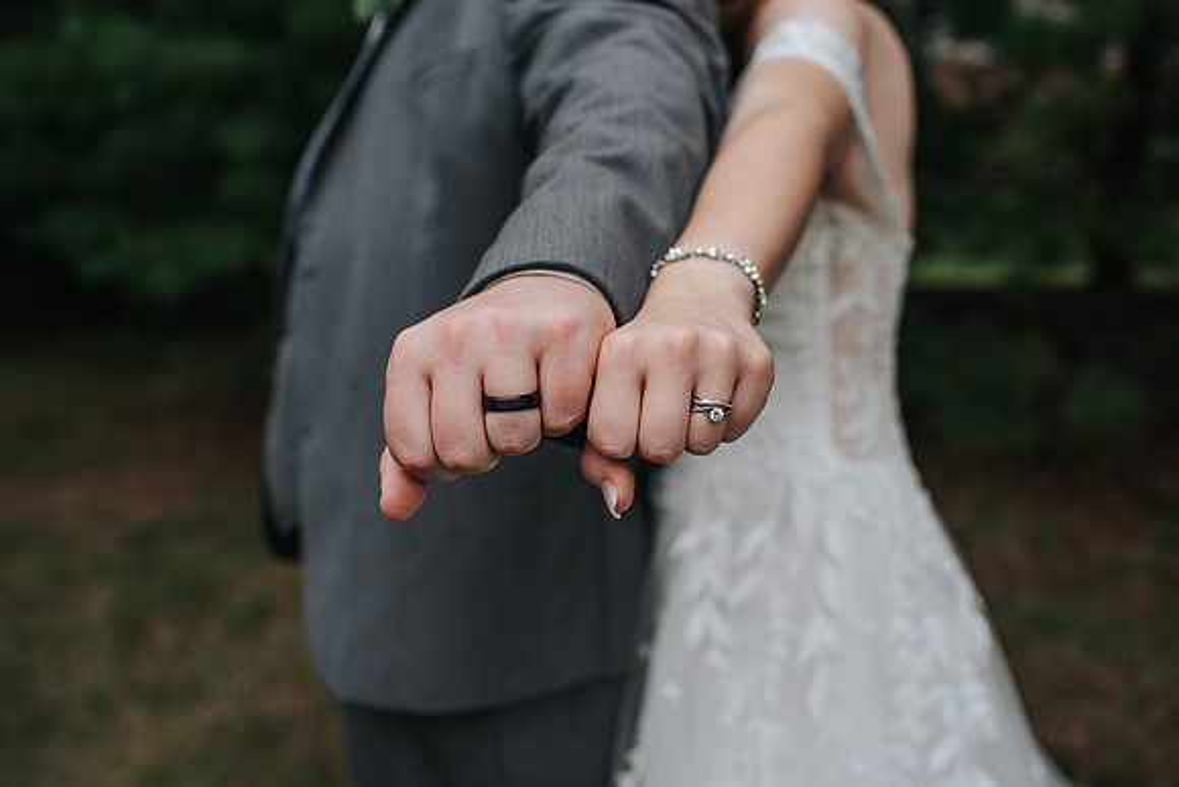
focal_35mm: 35
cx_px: 590
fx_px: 1146
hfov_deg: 54.4
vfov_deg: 37.9
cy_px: 394
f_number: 3.2
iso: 160
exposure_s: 1/1000
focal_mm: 35
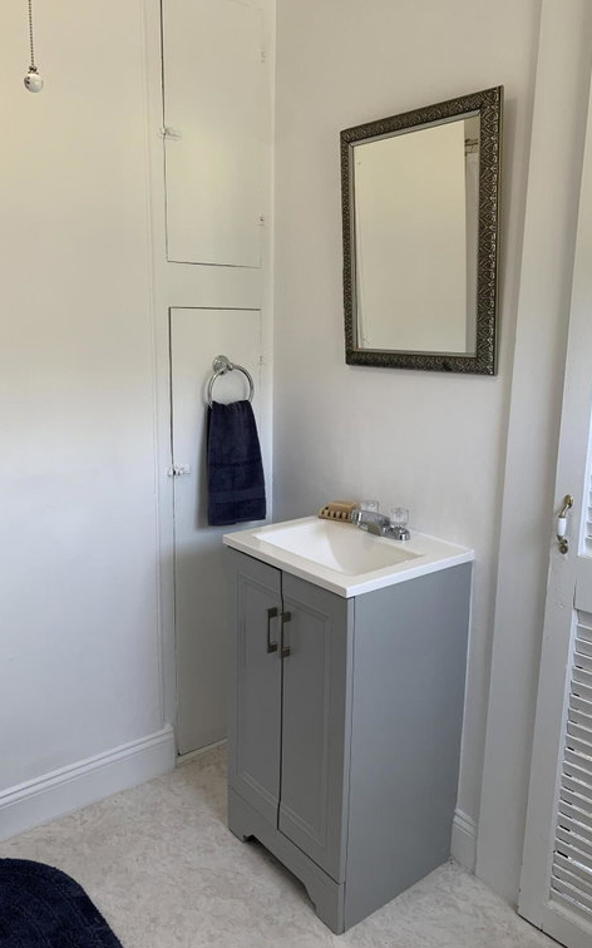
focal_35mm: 28
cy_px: 474
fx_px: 723
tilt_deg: -10.6
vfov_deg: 66.5
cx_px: 314
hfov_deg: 44.5
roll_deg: -1.0
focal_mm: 4.25
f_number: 1.8
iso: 80
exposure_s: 1/120
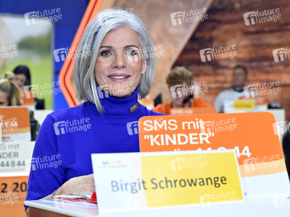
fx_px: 494
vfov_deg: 24.8
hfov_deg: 32.7
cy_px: 108
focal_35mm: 59
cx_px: 126
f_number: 4
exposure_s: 1/200
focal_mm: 54
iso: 1250
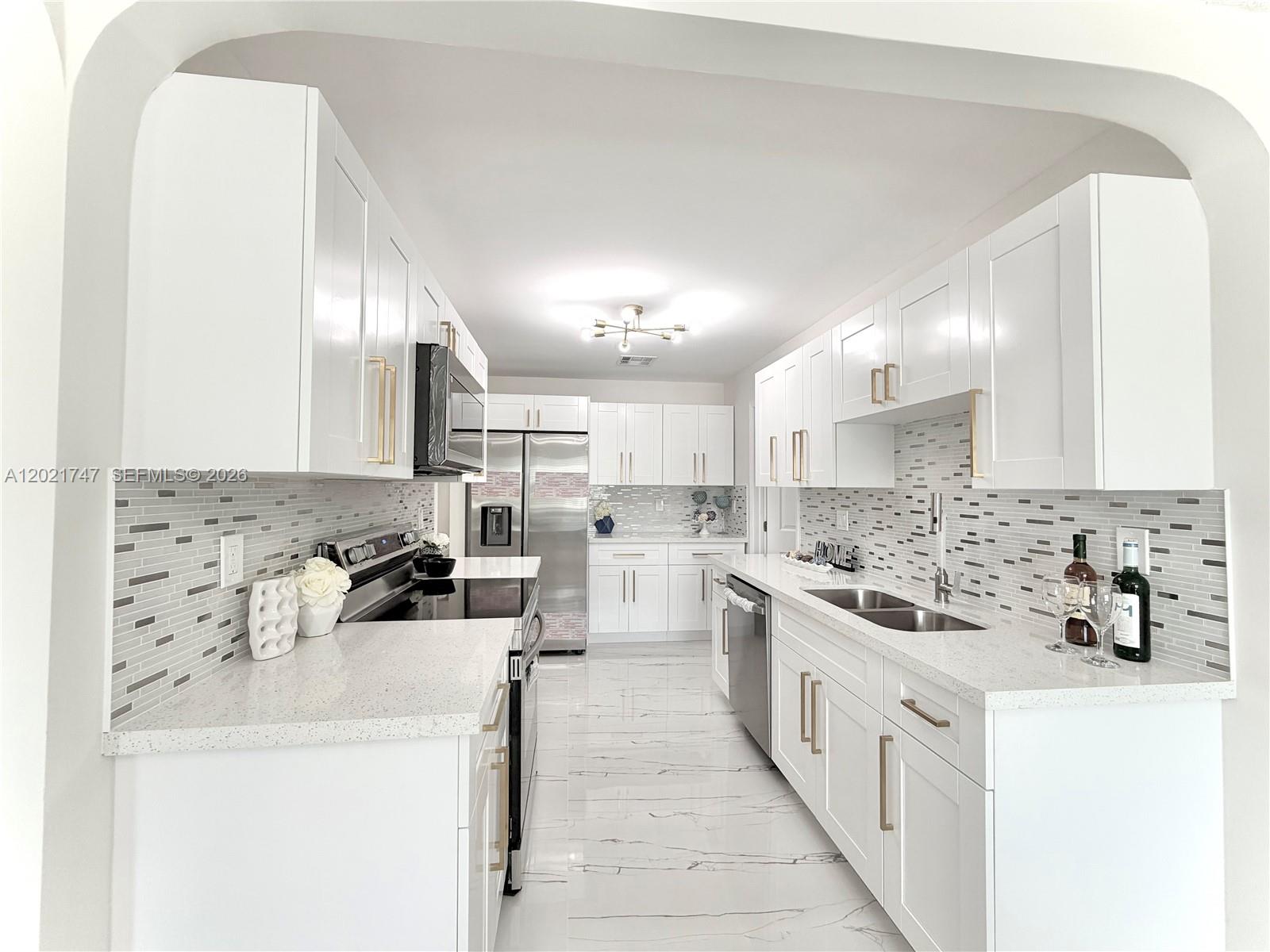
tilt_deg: +1.8
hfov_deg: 102.1
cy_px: 476
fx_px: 514
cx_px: 635
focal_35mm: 14
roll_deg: -0.2
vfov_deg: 85.7
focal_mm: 2.22
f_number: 2.2
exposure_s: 1/121
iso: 80
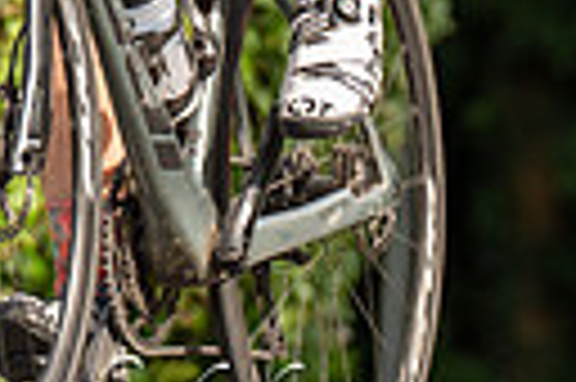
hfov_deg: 1.9
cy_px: -539
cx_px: 303
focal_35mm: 1072
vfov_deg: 1.3
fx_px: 17130
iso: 250
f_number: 4.5
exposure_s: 1/640
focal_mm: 200
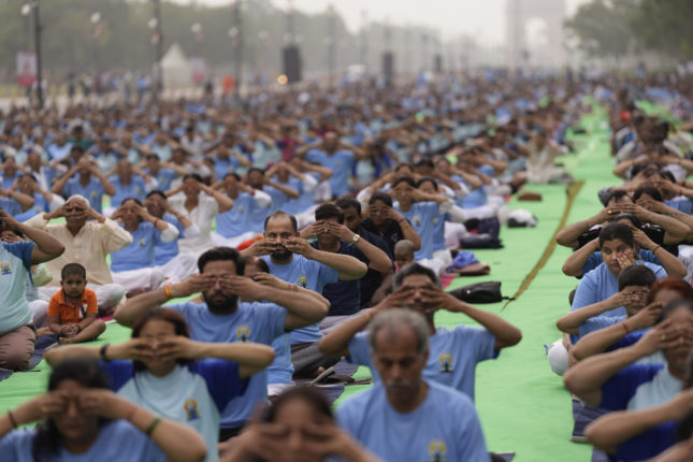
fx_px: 3503
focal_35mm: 182
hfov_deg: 11.3
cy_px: 231
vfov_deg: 7.5
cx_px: 346
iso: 100
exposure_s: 1/320
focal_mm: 182
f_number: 3.2
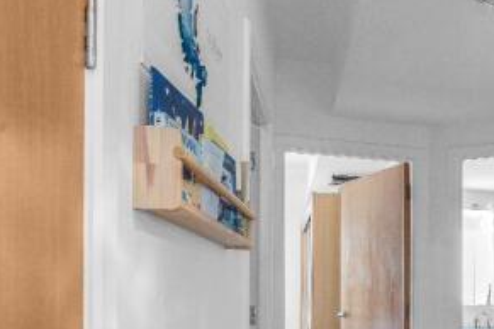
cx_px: 466
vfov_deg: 33.4
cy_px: 337
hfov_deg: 46.6
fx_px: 494
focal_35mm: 36
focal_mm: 16
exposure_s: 1/2
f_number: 9
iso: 200
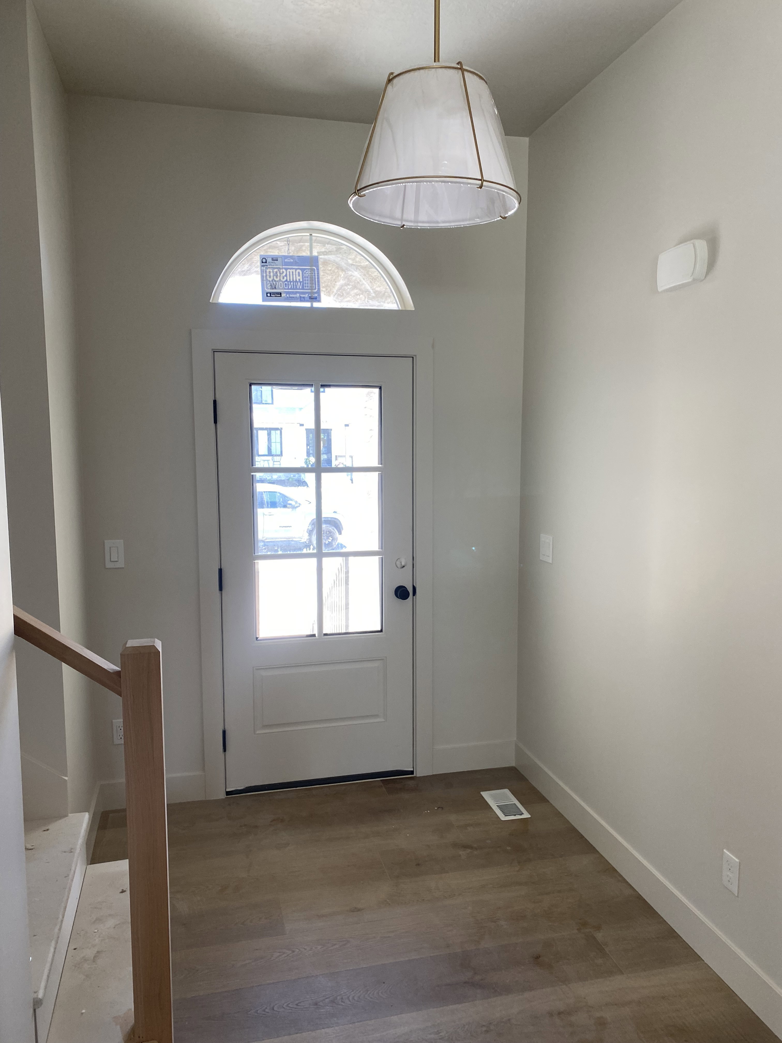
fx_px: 783
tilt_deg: -4.2
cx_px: 391
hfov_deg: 53.1
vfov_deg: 67.3
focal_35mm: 26
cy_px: 522
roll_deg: +0.4
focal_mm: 4.25
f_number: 1.8
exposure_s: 1/120
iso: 80
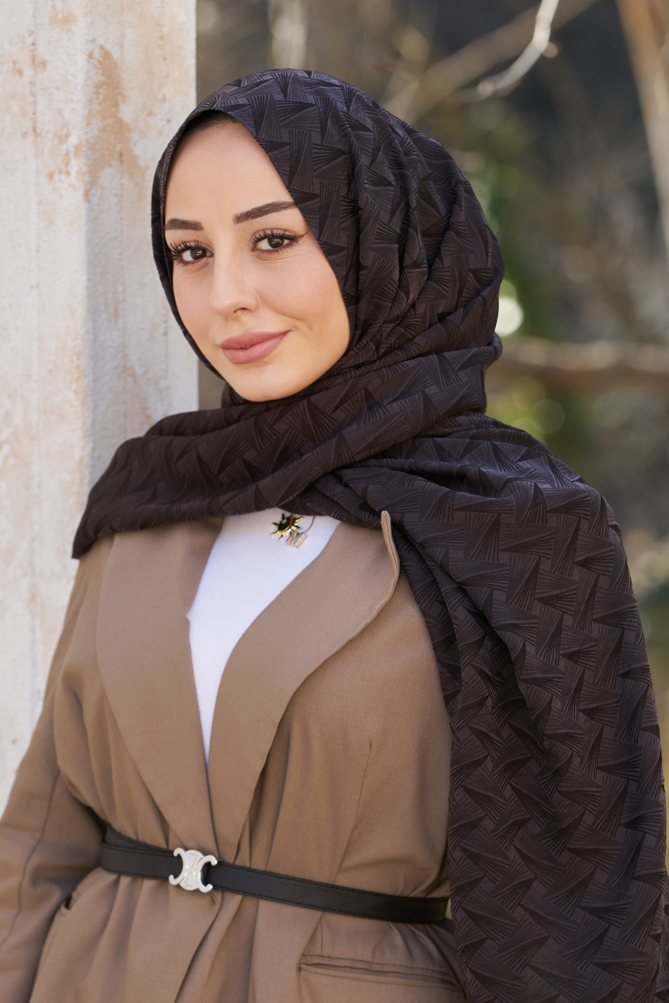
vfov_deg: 16.4
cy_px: 502
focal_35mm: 125
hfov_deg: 11.0
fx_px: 3483
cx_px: 334
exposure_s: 1/200
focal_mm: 125
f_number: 4.5
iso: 200
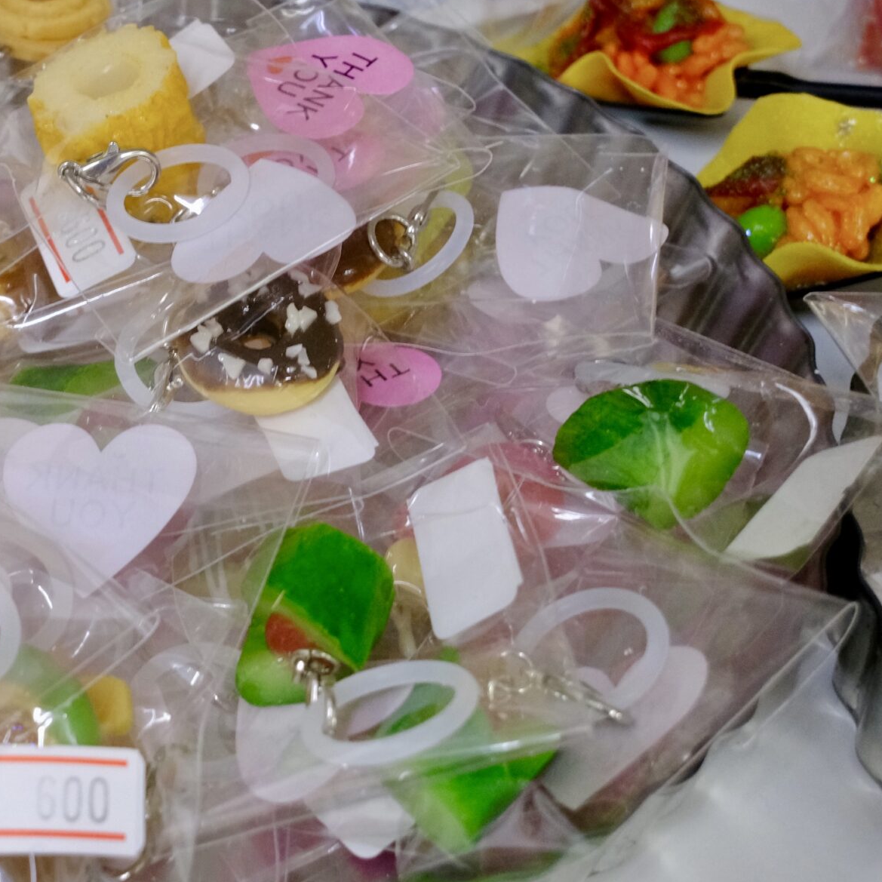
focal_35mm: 67
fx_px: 1931
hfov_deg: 24.9
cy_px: 417
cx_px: 66
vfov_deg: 25.7
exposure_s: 1/58
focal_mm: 24.1
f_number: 5.3
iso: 2000
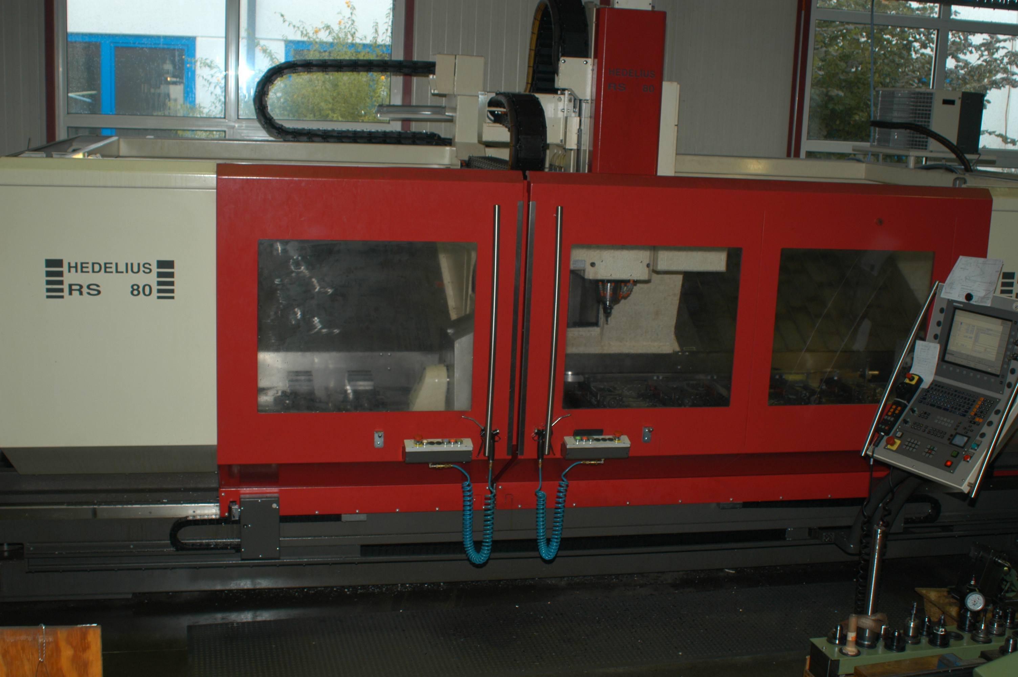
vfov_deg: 31.8
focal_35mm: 42
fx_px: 1187
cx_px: 509
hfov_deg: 46.4
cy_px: 338
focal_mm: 28
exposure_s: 1/60
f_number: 5
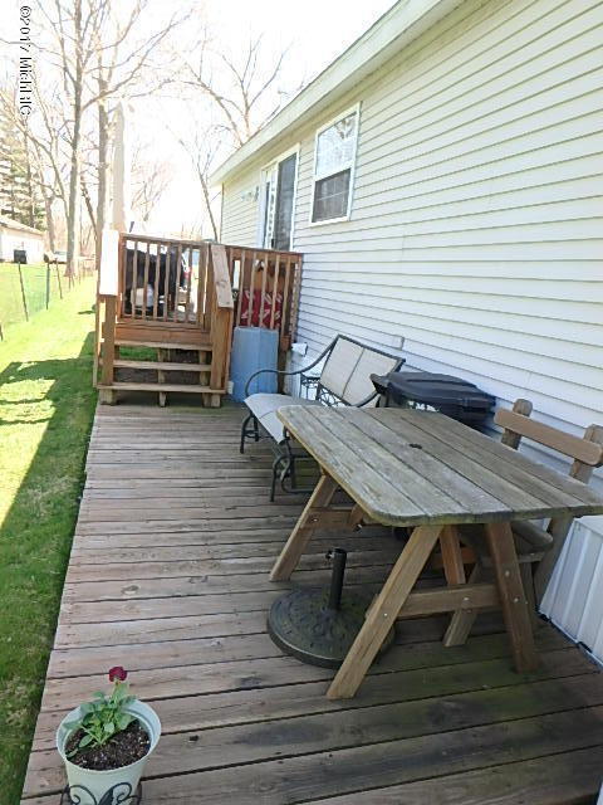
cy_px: 402
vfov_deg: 69.4
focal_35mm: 25
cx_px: 302
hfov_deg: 54.9
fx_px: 581
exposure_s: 1/100
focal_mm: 4.5
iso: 125
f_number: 4.1
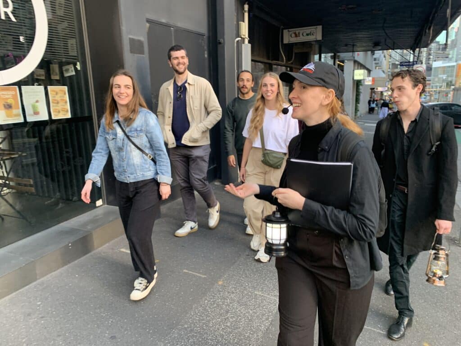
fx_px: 346
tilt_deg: -11.1
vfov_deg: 53.1
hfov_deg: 67.3
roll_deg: +2.1
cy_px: 173
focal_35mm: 26
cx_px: 230
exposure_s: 1/105
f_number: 1.8
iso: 100
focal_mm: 4.25
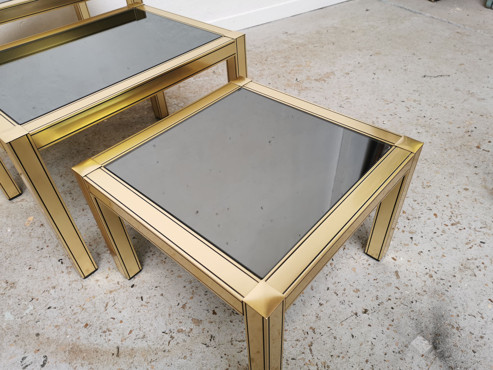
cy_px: 185
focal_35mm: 27
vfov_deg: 51.4
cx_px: 246
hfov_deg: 65.3
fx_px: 385
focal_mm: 5.58
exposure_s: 1/50
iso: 125
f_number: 1.8
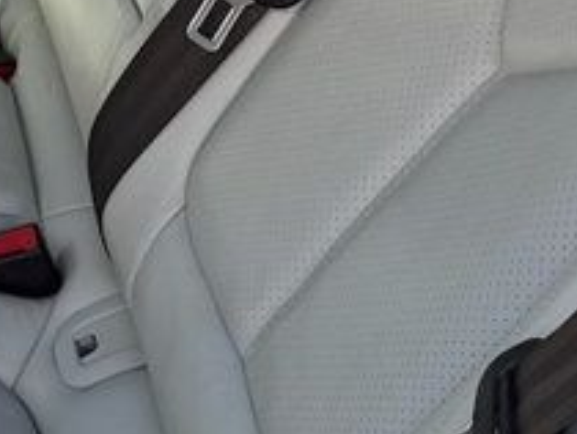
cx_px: -390
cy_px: -44
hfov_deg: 15.1
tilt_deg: -31.1
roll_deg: -1.6
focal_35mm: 117
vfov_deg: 12.5
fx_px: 1952
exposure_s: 1/715
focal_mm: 6.76
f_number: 1.78
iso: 80
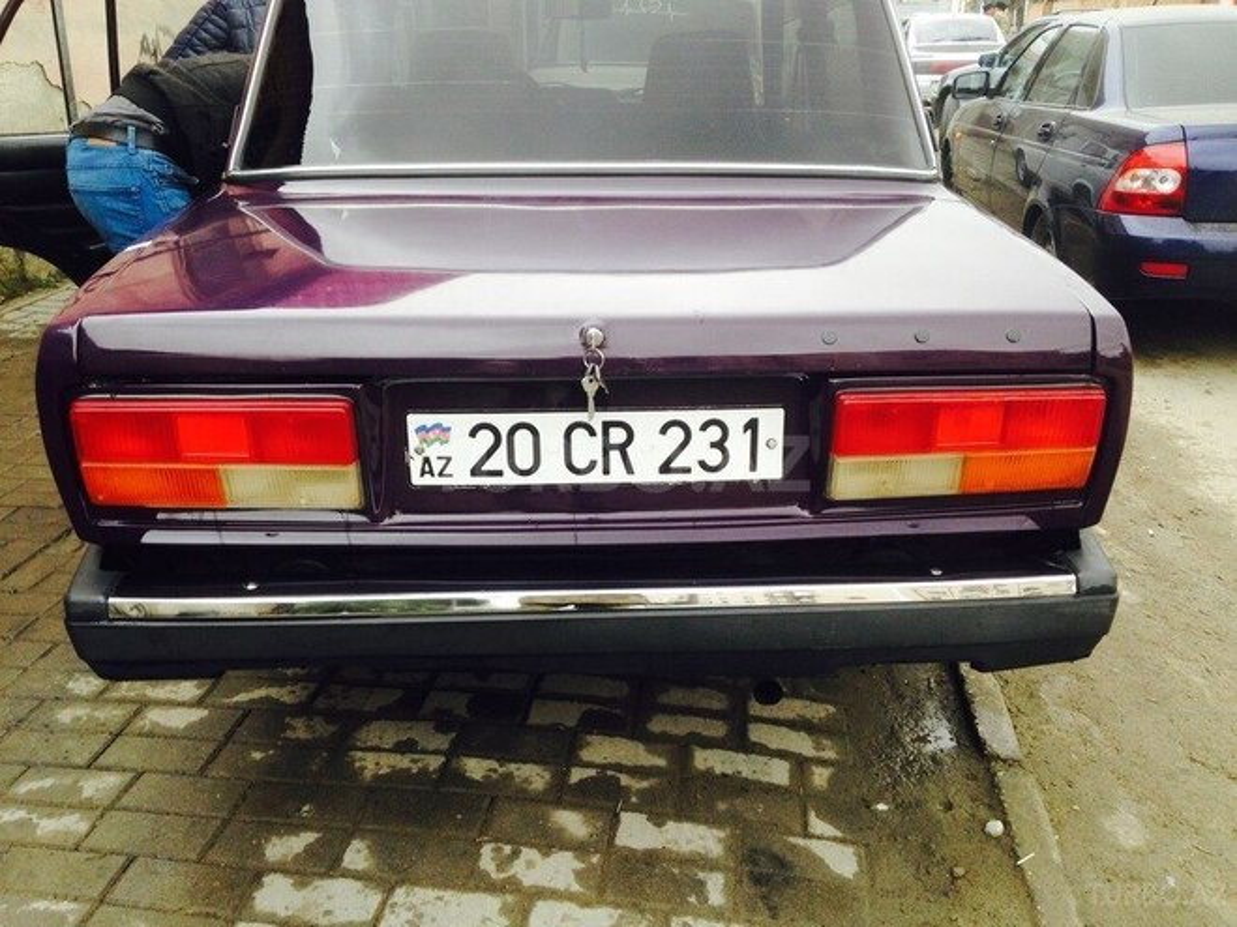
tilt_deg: -18.4
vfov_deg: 42.9
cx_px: 618
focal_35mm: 33
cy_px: 464
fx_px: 1179
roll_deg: -1.8
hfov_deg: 55.4
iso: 50
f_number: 2.4
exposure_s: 1/134
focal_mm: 4.12
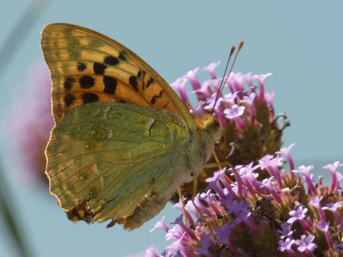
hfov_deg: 3.2
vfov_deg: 2.4
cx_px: 172
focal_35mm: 622
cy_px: 128
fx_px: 6163
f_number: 5.6
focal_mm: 111.5
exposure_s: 1/125
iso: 80
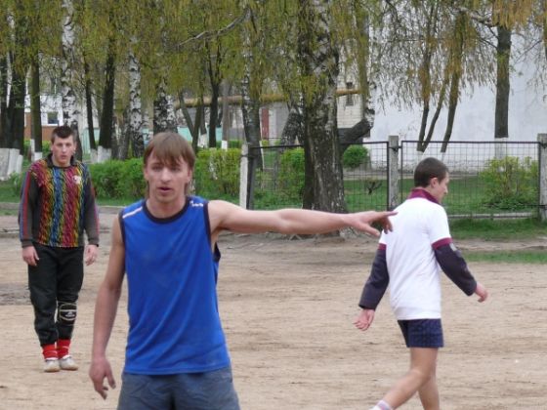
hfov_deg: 9.5
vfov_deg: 7.1
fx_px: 3287
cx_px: 274
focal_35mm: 208
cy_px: 205
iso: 100
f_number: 3.6
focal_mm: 24.7
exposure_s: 1/125
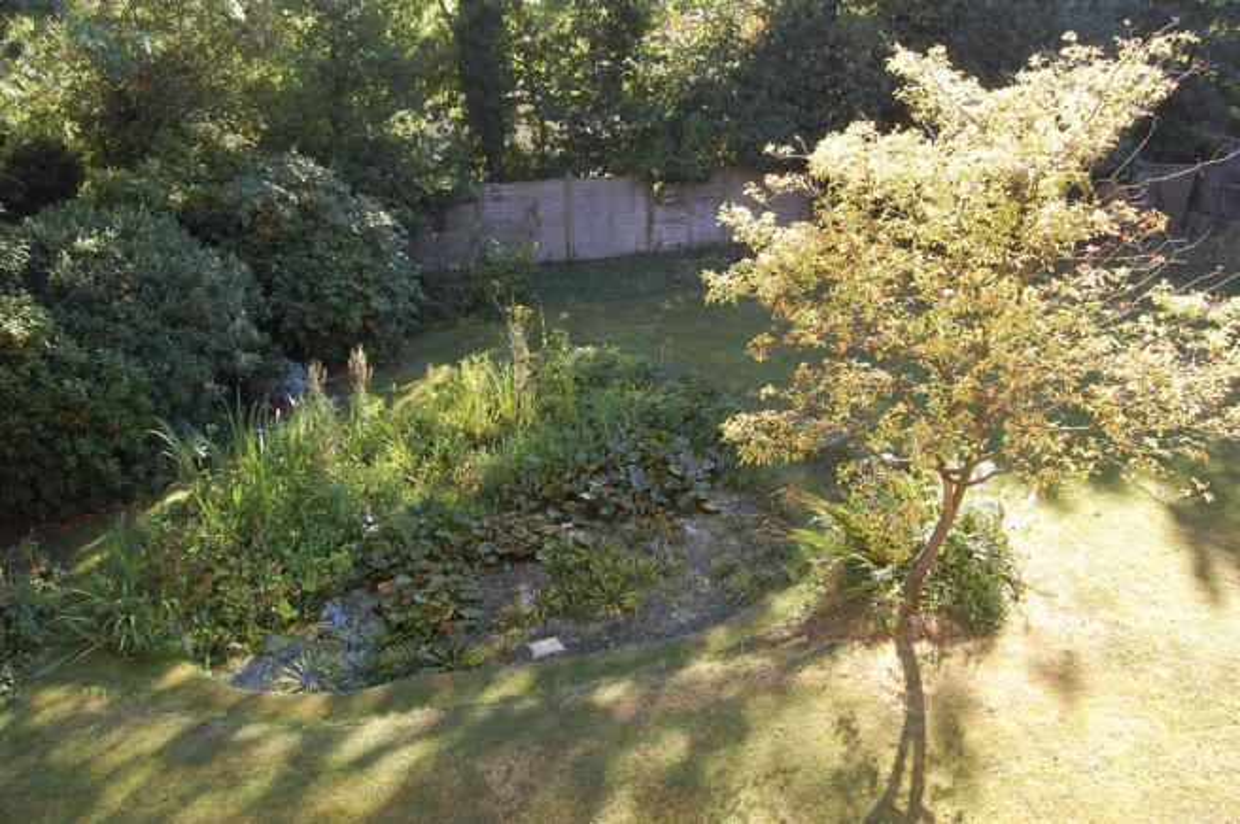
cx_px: 620
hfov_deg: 67.4
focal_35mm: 27
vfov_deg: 47.8
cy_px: 412
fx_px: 929
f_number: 5.6
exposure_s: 1/125
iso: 280
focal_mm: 18
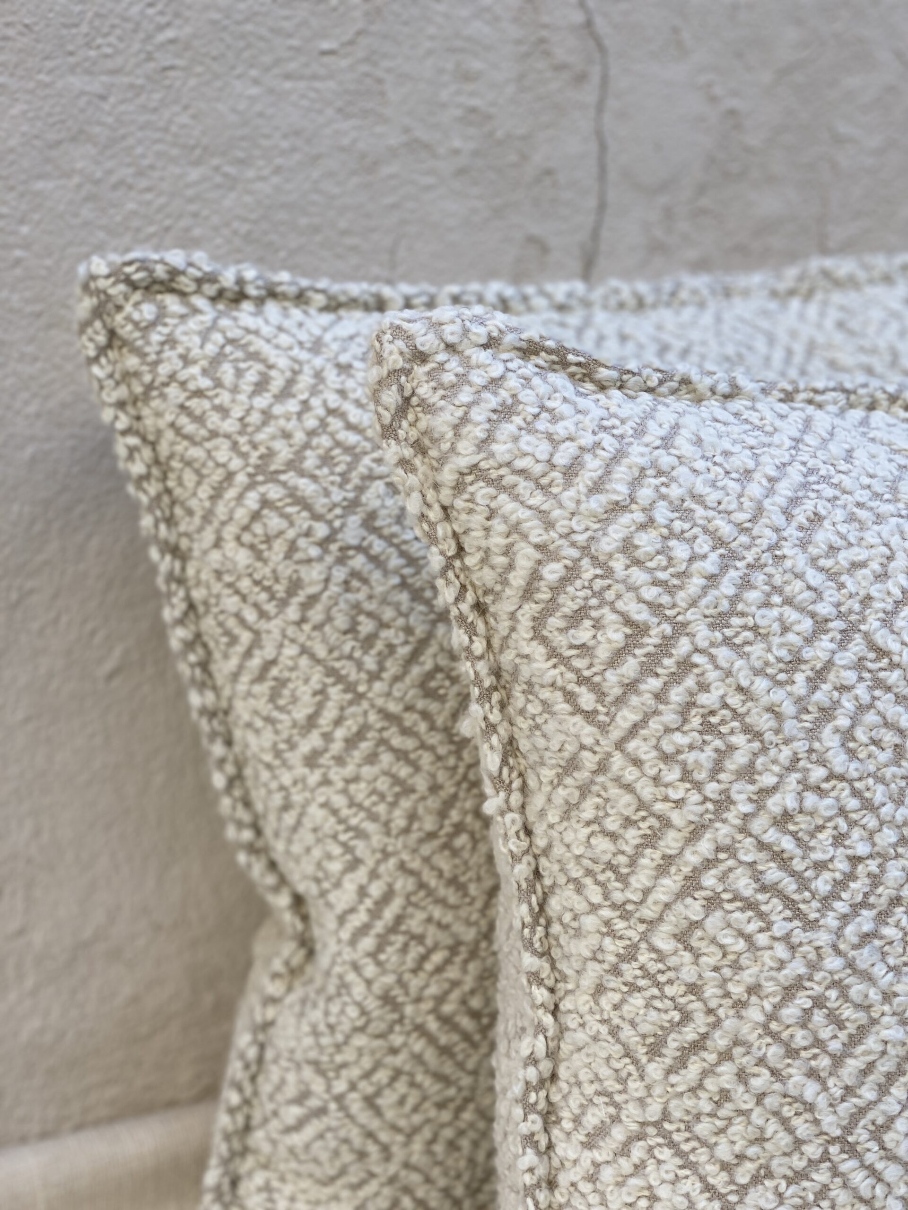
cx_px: 454
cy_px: 605
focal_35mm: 52
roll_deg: -2.9
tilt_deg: -19.7
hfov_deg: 28.0
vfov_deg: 36.8
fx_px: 1819
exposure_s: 1/122
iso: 25
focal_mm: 6
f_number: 2
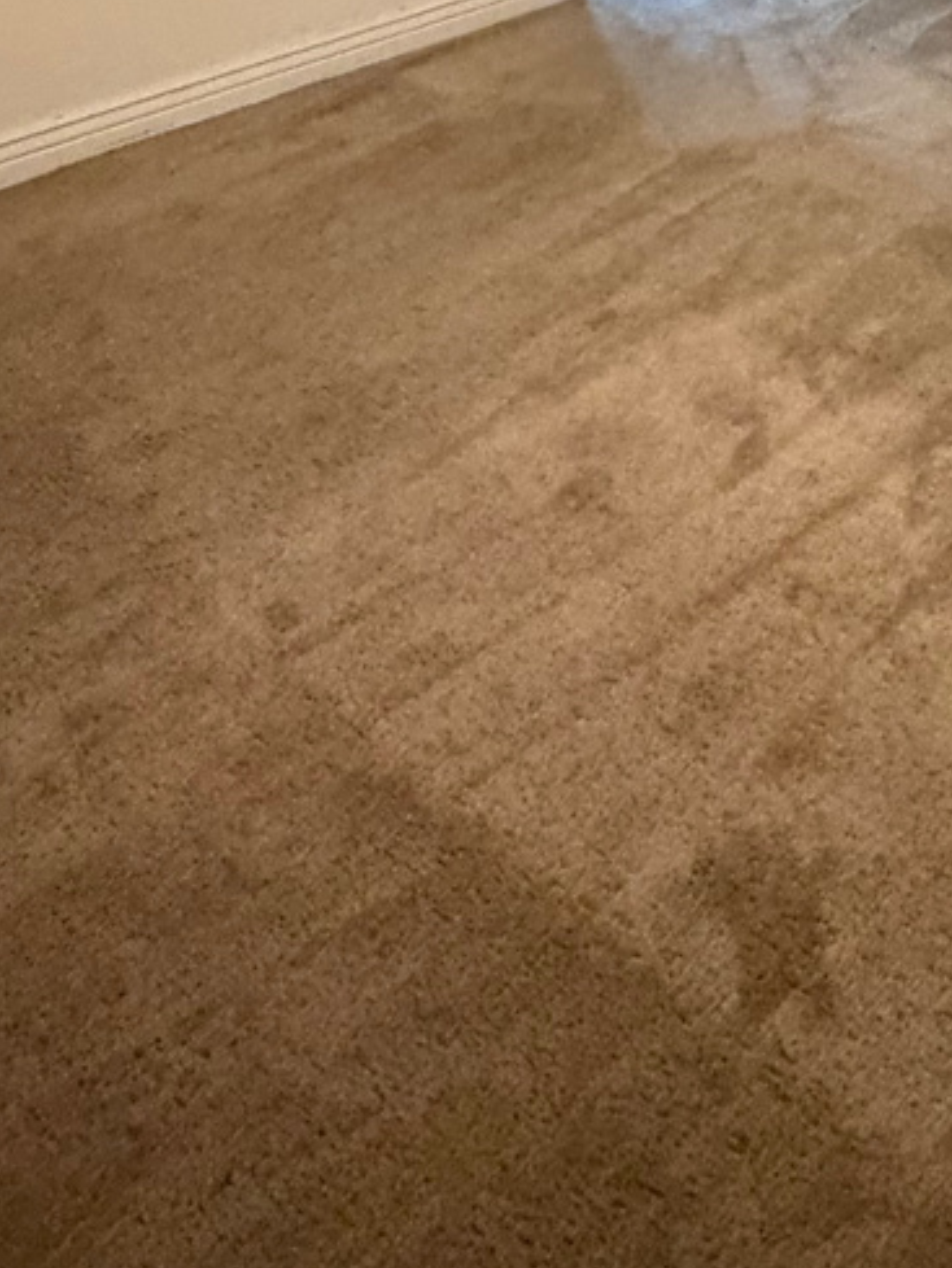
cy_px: -104
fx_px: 1613
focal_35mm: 44
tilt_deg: -15.6
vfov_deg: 36.7
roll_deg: +0.6
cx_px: 822
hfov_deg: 31.6
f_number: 2.2
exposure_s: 1/40
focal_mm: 2.22
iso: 1000
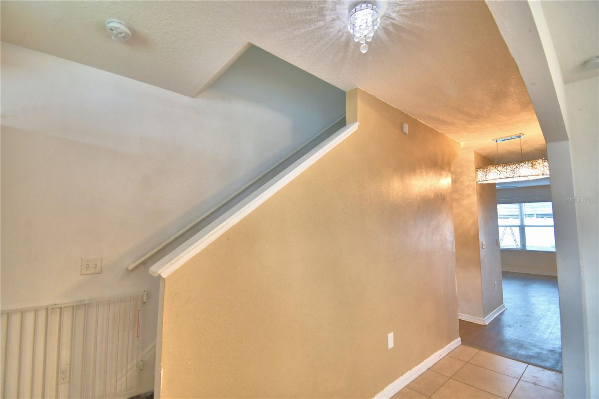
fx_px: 250
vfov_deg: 77.3
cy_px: 200
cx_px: 300
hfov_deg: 100.4
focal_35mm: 15
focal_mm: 10
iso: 400
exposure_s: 1/40
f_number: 4.5
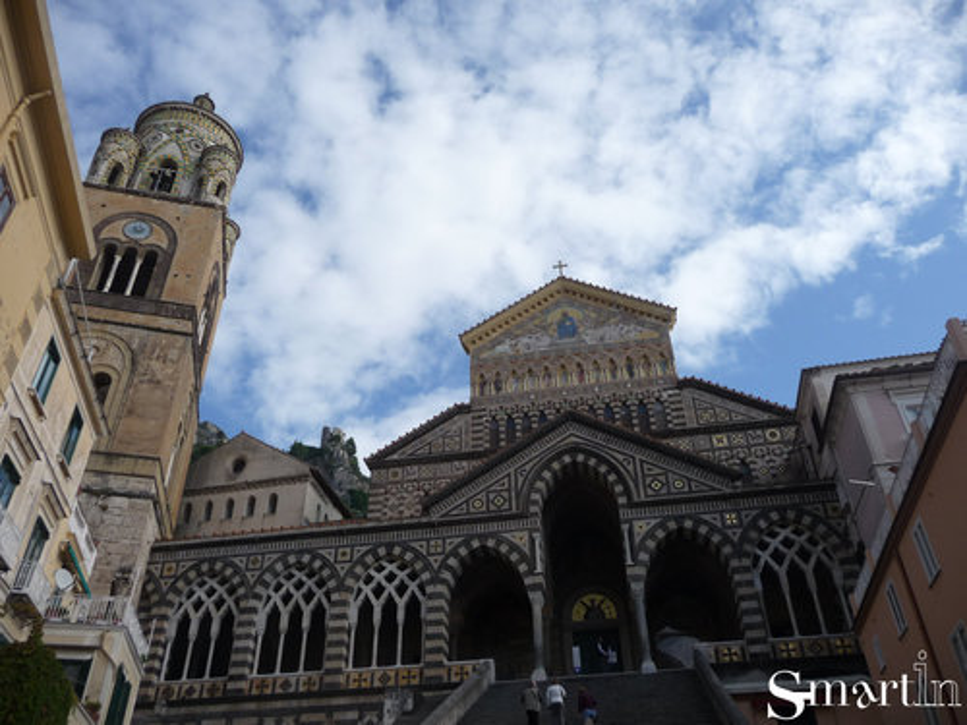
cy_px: 362
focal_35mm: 28
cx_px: 484
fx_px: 782
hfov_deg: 63.4
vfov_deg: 49.7
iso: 100
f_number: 3.3
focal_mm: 4.7
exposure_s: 1/1000
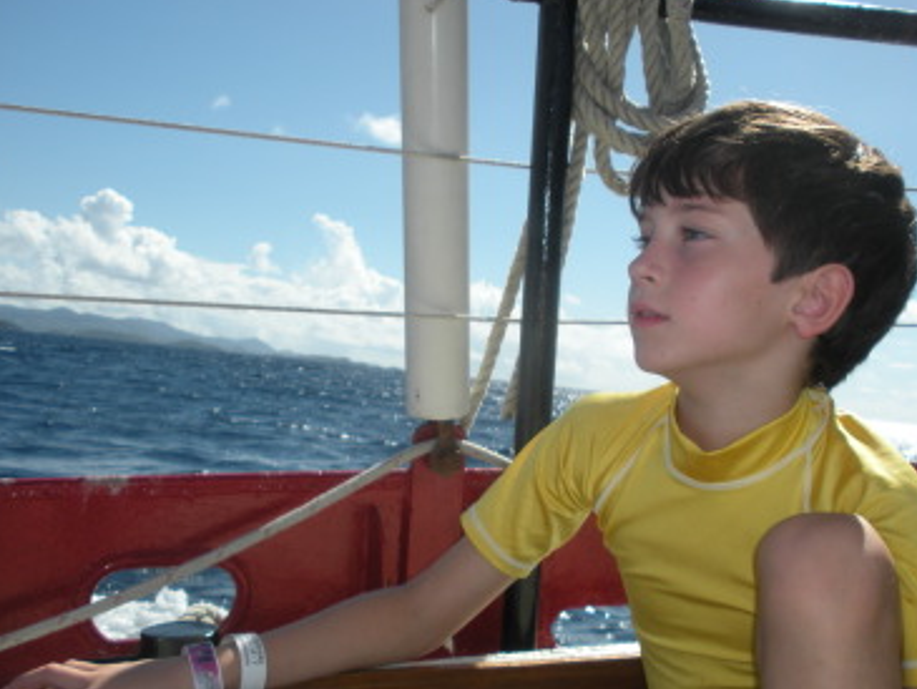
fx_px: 1192
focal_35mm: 45
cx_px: 550
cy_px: 375
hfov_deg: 41.9
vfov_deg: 32.2
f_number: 3.5
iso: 64
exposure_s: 1/1055
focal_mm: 6.3
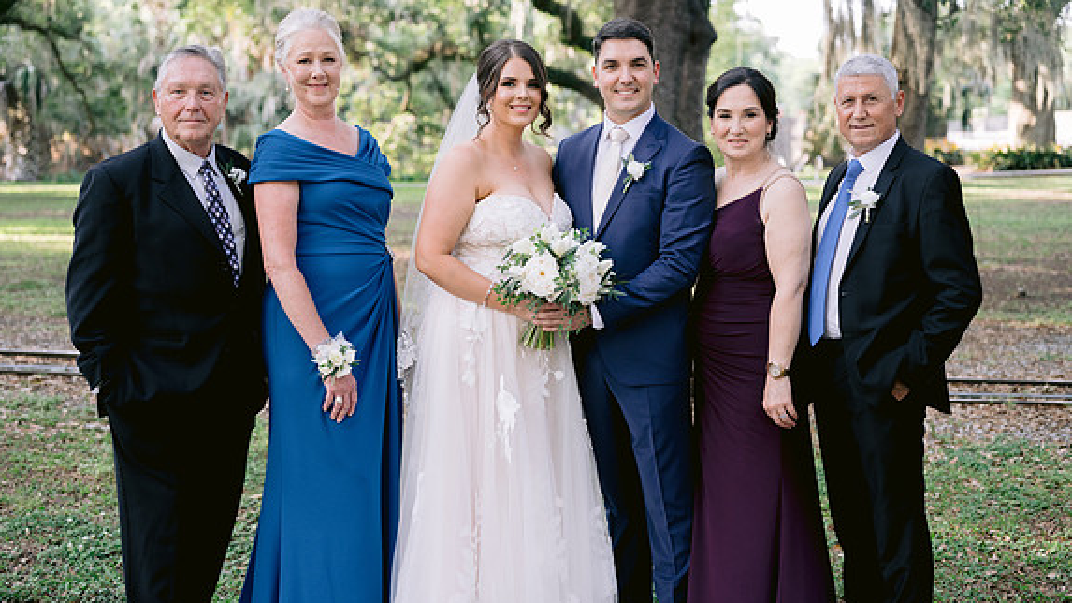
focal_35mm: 53
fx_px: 1506
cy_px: 286
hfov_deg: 39.2
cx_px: 533
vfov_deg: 22.6
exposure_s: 1/320
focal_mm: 50
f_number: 2.8
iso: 400
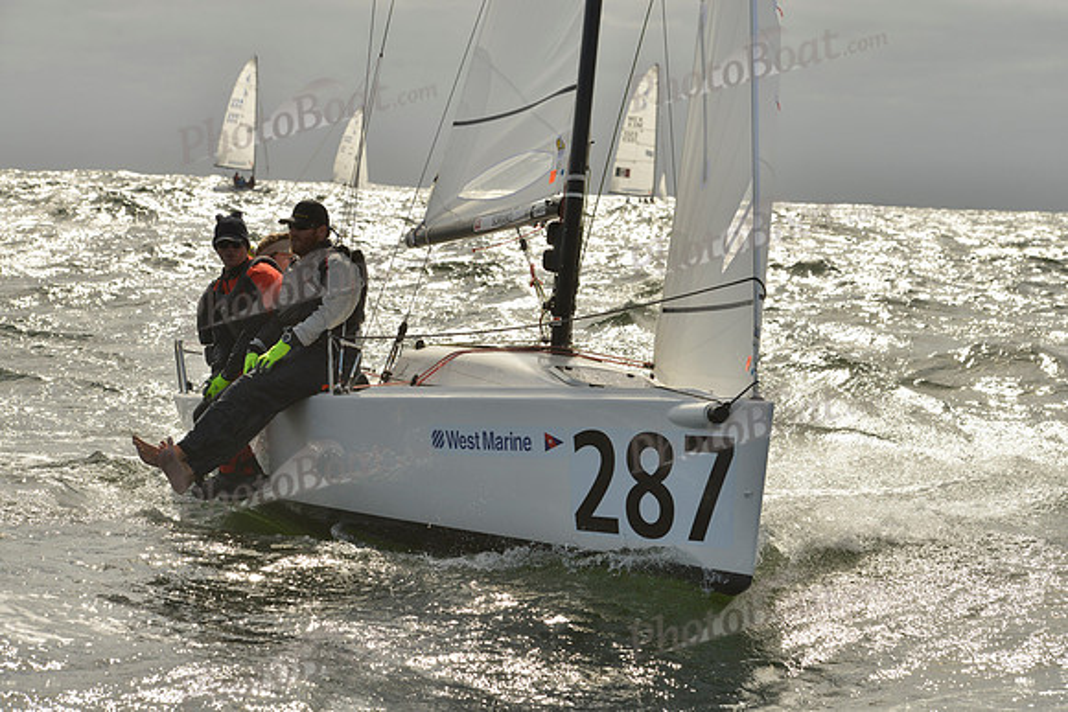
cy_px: 356
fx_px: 2967
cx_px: 534
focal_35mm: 100
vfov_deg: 13.7
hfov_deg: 20.4
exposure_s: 1/2500
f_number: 9
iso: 400
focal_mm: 100
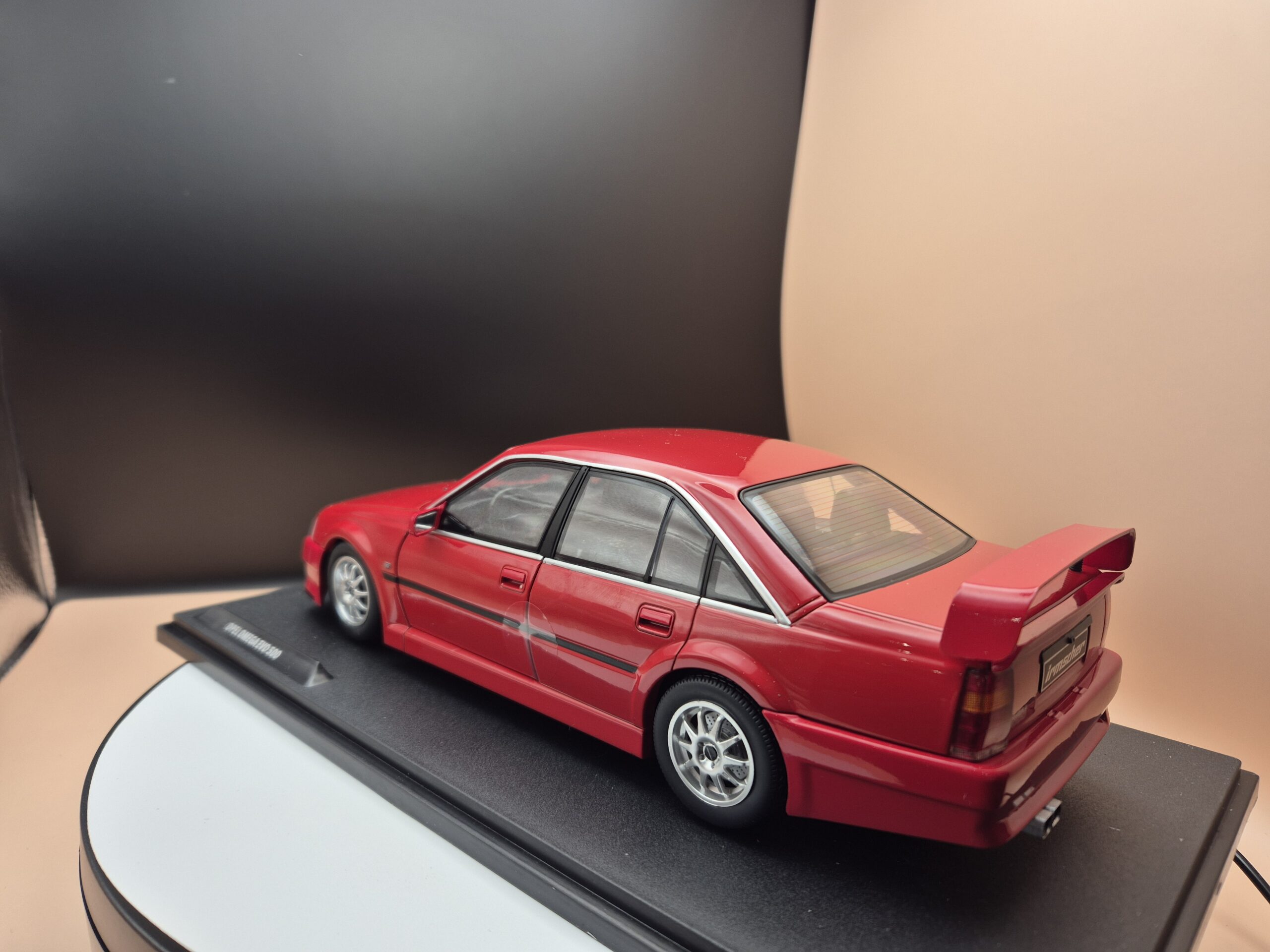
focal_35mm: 23
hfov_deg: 73.9
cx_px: 635
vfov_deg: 58.9
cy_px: 476
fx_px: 844
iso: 40
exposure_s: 1/135
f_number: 1.8
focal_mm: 5.4
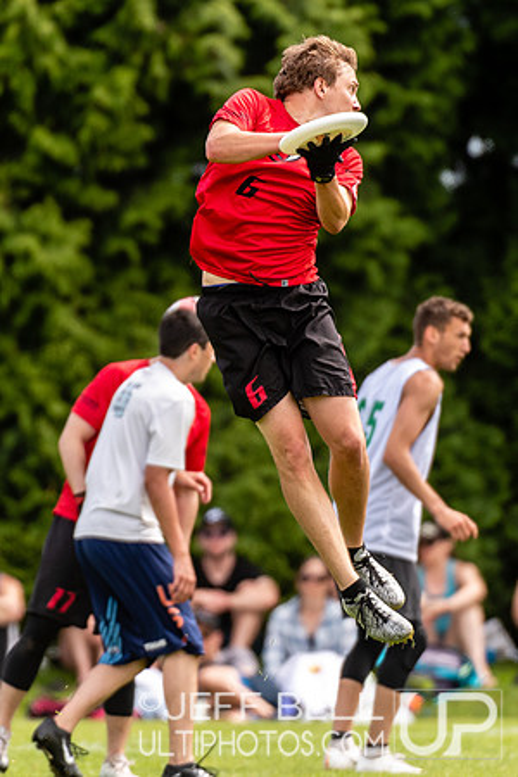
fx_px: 22501
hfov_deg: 1.3
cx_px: 271
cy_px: 327
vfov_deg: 2.0
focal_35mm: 1043
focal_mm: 400
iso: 500
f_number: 4
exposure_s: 1/1250
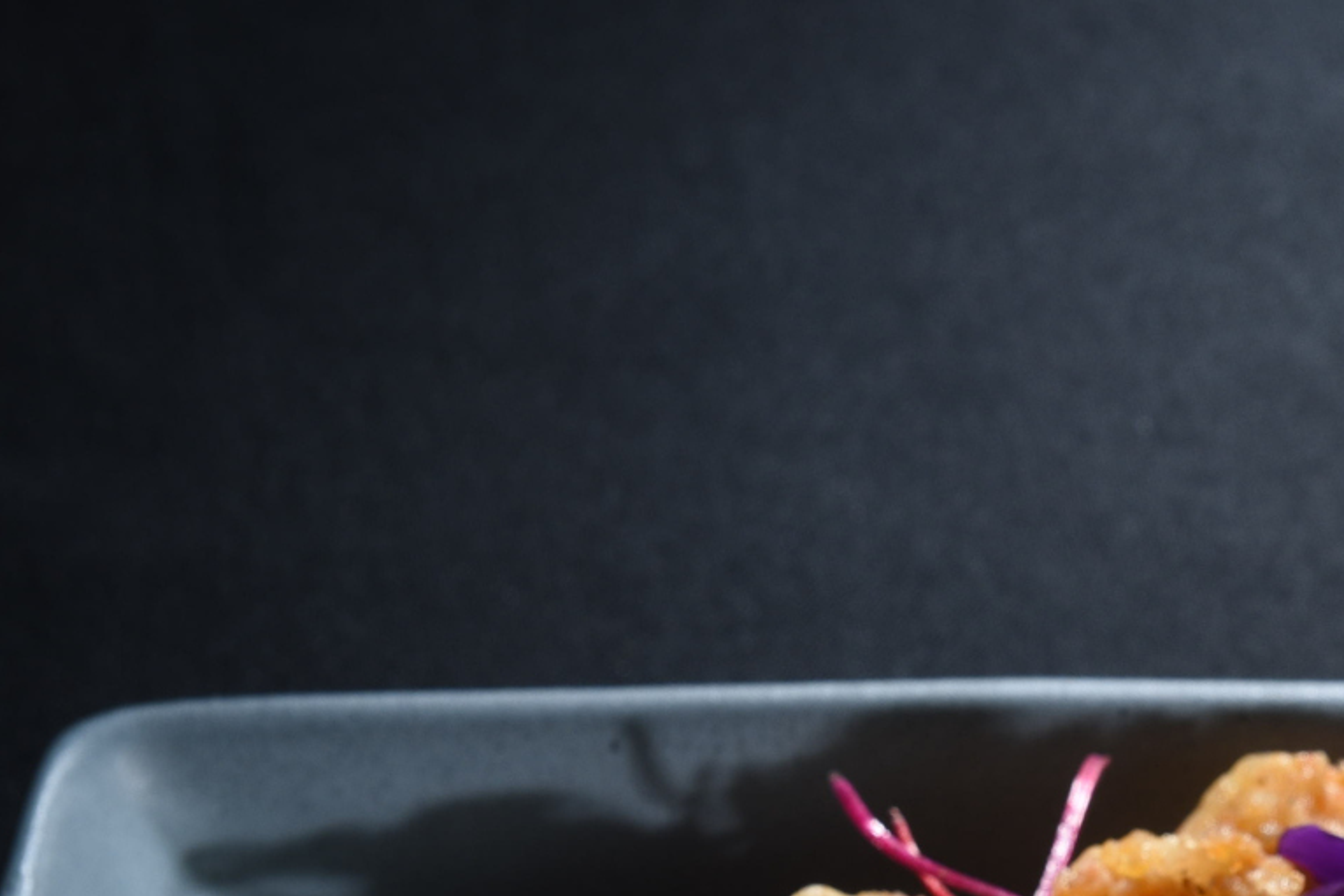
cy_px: 1320
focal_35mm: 188
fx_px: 7020
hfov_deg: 10.8
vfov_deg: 7.2
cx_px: 1574
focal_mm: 60
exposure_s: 1/40
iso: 200
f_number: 14
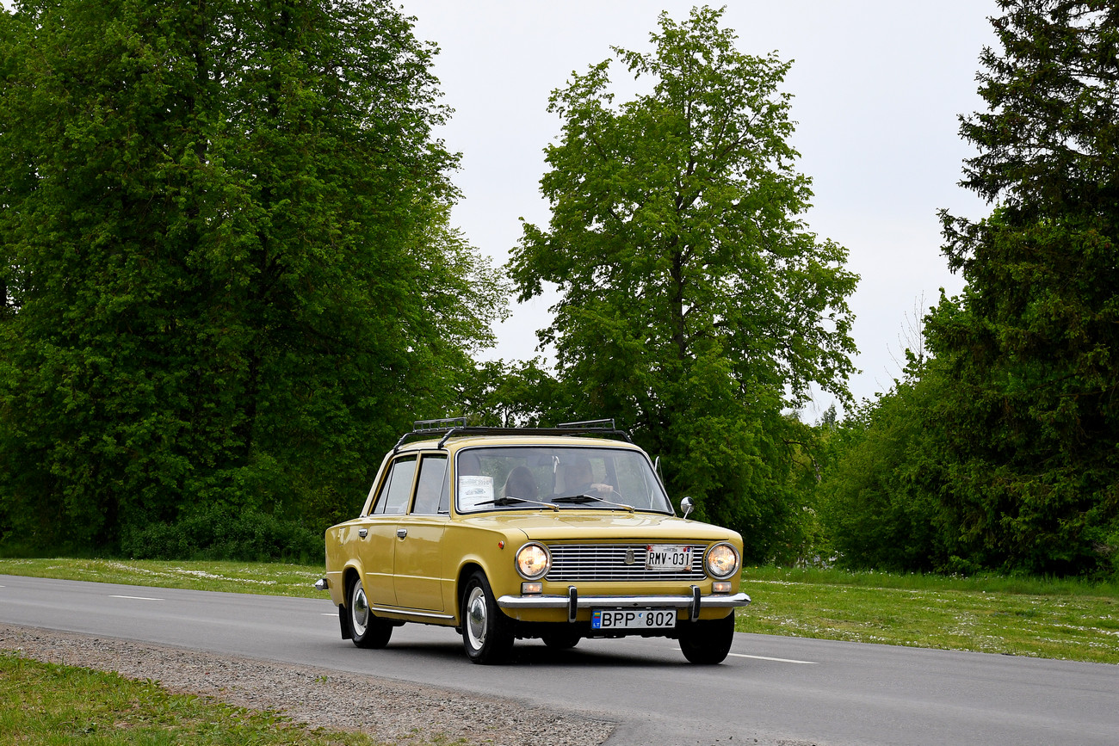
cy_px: 373
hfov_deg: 24.2
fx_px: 2611
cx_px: 560
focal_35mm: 84
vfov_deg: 16.3
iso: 400
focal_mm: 56
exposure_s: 1/640
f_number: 6.3
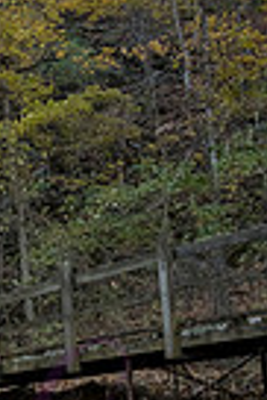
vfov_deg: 20.6
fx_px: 1065
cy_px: 382
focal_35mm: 96
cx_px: -44
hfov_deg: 13.9
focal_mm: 29
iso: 800
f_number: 5
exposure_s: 1/200
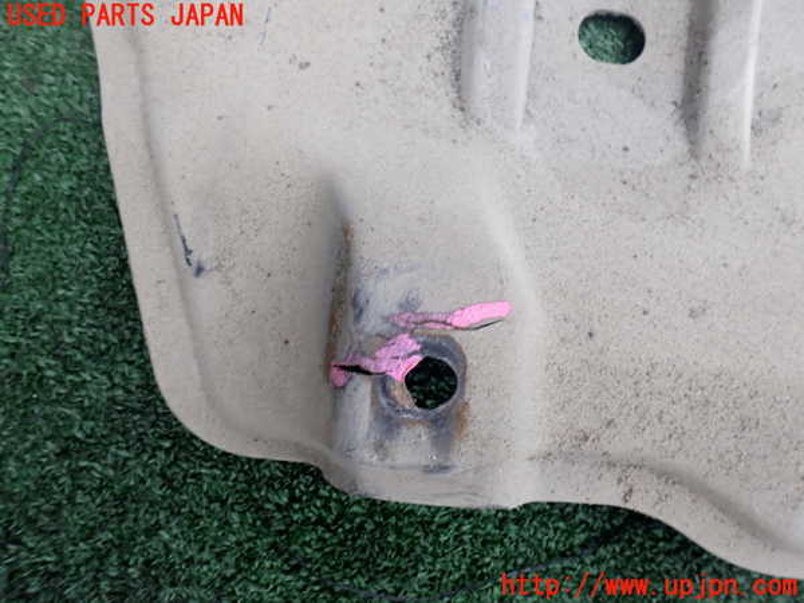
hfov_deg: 60.0
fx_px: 697
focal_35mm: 30
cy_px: 302
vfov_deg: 46.8
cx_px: 402
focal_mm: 5.4
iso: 100
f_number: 3.2
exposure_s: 1/125
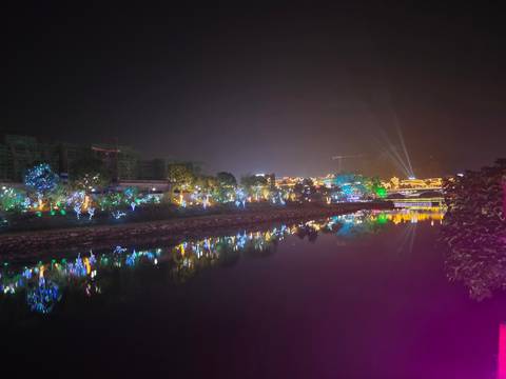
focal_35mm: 23
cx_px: 253
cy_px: 190
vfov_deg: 58.9
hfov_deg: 73.9
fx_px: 336
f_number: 1.7
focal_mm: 6.3
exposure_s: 1/26
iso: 1600
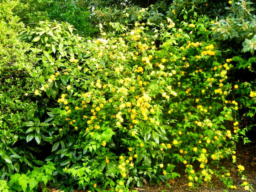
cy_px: 96
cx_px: 128
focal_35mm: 45
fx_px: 333
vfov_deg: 32.2
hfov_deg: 42.1
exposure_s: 1/82.1
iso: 160
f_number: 3.8
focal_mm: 8.1
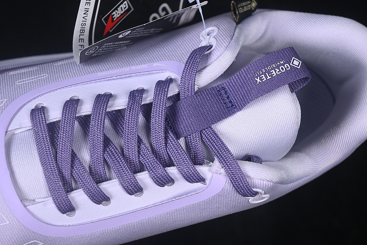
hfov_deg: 27.0
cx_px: 184
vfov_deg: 18.2
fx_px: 765
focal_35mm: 75
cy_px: 122
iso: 160
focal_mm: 50
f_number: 7.1
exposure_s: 1/80
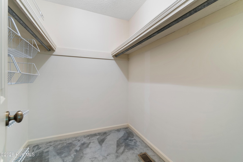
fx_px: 101
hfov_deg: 100.4
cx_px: 122
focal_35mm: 15
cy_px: 81
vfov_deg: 77.3
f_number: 4.5
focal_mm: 10
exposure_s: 2
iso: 100
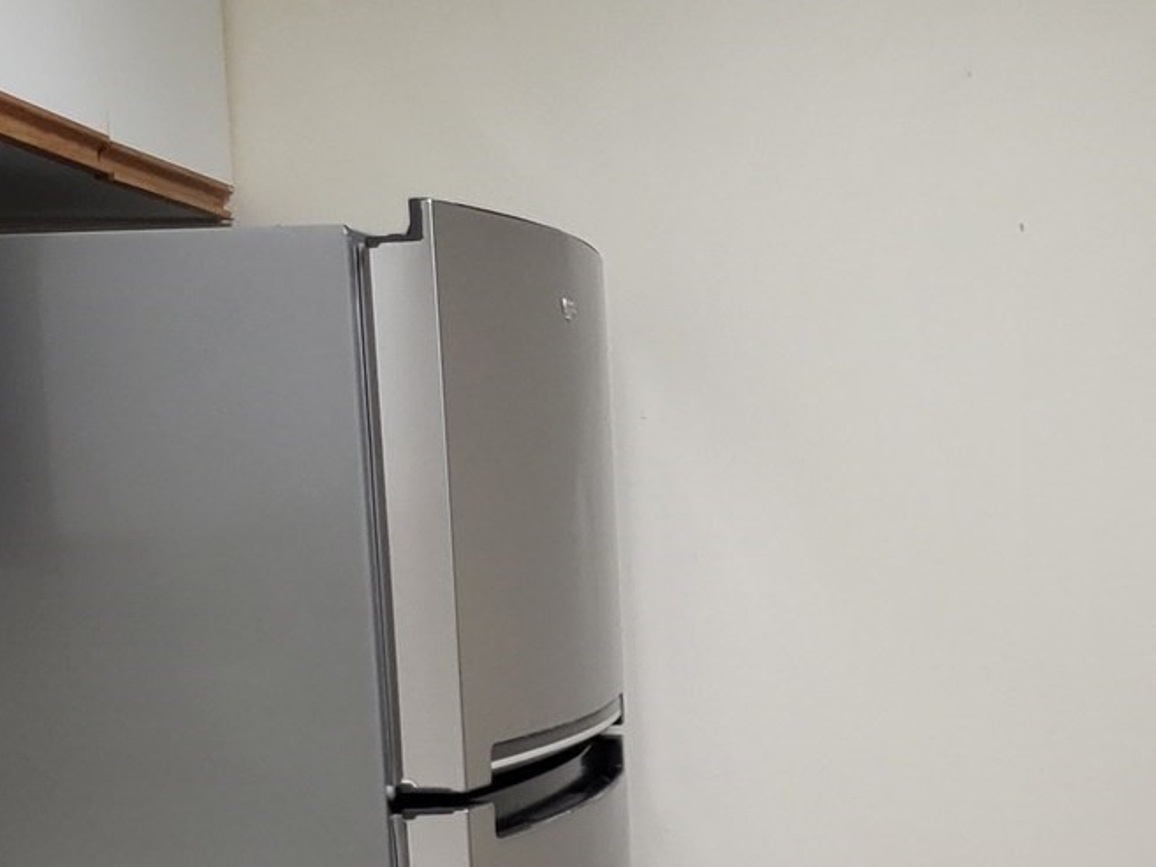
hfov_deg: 23.7
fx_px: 2705
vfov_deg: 17.2
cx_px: 945
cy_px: 1120
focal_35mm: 81
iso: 200
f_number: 1.8
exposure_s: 1/120
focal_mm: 5.4
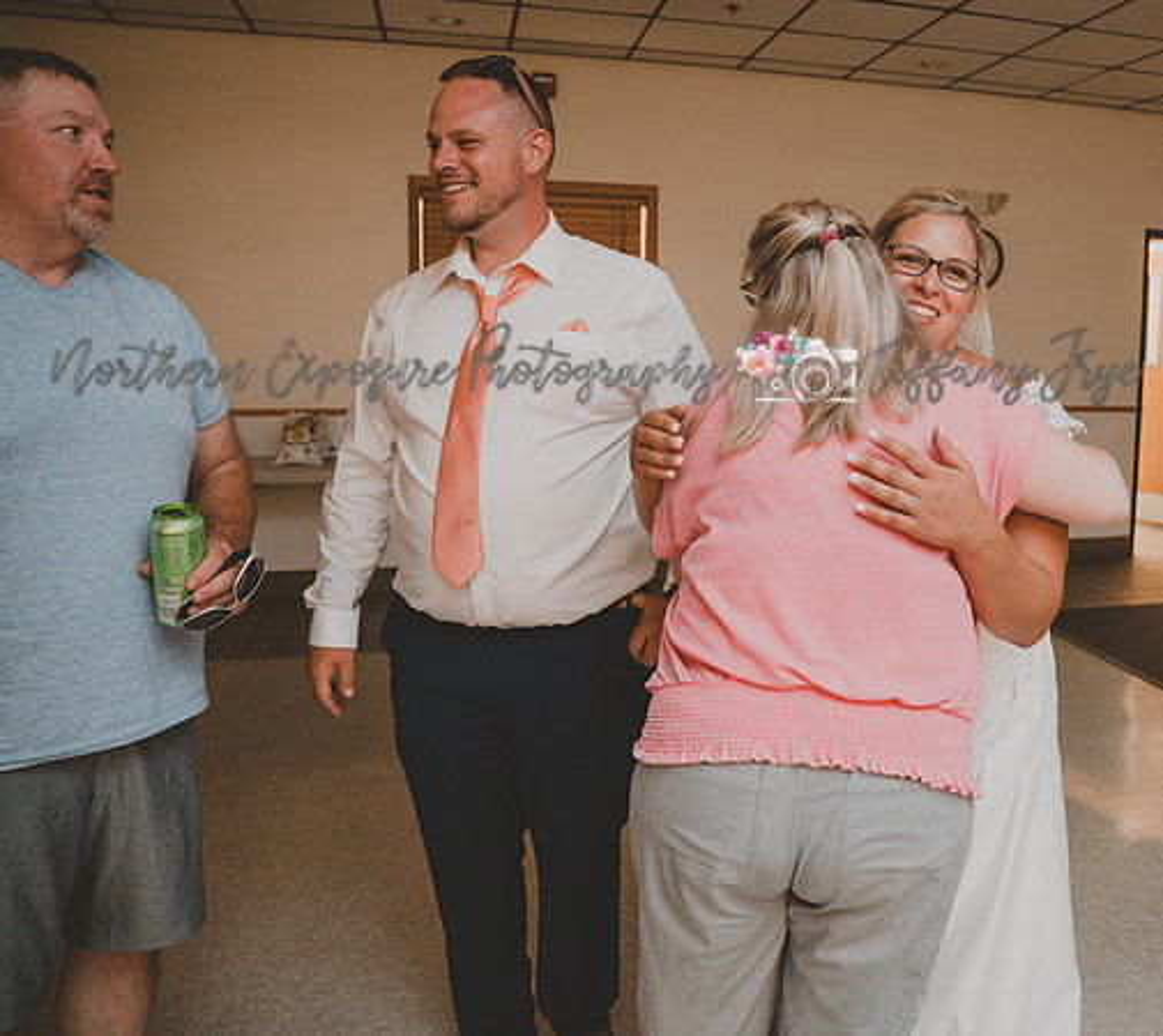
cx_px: 823
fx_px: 1097
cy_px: 488
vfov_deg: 50.5
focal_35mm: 30
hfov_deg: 54.1
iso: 2500
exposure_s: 1/60
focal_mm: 24
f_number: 4
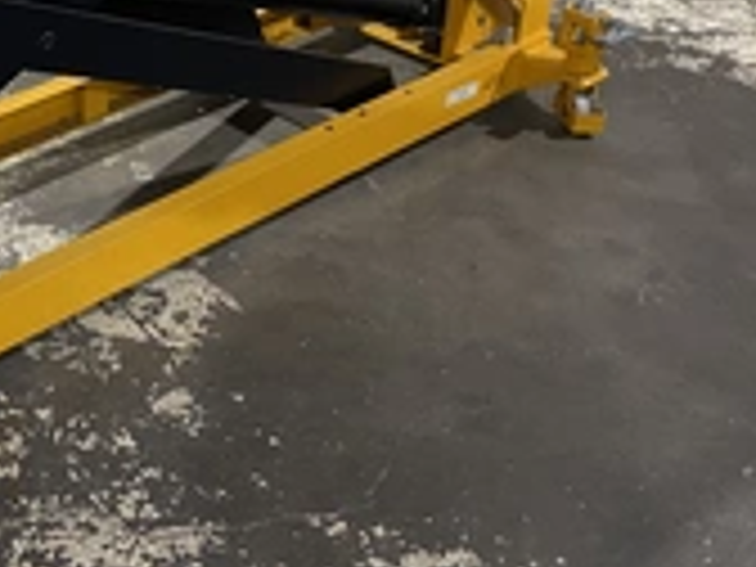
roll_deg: +1.5
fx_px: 1354
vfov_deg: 23.0
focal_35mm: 62
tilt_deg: -26.7
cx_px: 45
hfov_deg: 29.6
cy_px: 54
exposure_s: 1/60
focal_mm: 4.25
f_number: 1.8
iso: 160
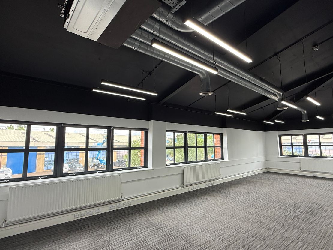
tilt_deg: +7.1
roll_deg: -0.2
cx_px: 166
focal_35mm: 14
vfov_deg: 85.7
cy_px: 125
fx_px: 135
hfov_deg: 102.1
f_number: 2.2
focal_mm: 2.22
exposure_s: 1/101
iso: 64
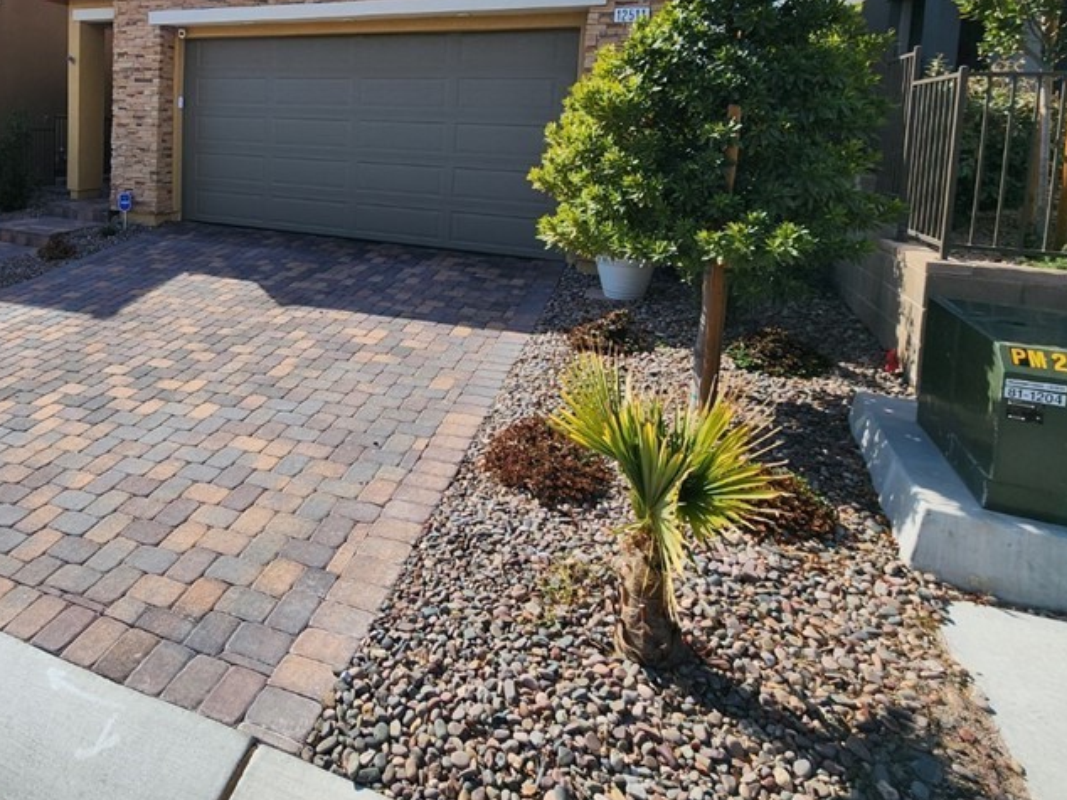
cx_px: 303
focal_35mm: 21
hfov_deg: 74.8
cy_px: 187
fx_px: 647
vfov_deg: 59.5
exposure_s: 1/1989
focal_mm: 2.2
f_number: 2.2
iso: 50
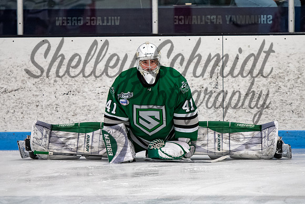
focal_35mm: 362
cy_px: 87
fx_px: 3068
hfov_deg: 5.7
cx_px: 148
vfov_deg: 3.8
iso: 1600
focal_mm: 195
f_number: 2.8
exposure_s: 1/800
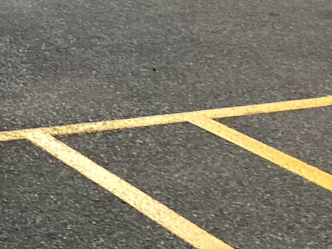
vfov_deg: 12.2
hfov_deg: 16.3
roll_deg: -0.9
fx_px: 1103
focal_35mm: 115
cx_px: -89
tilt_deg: -6.2
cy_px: -137
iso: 500
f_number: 1.8
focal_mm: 4.25
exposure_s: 1/30
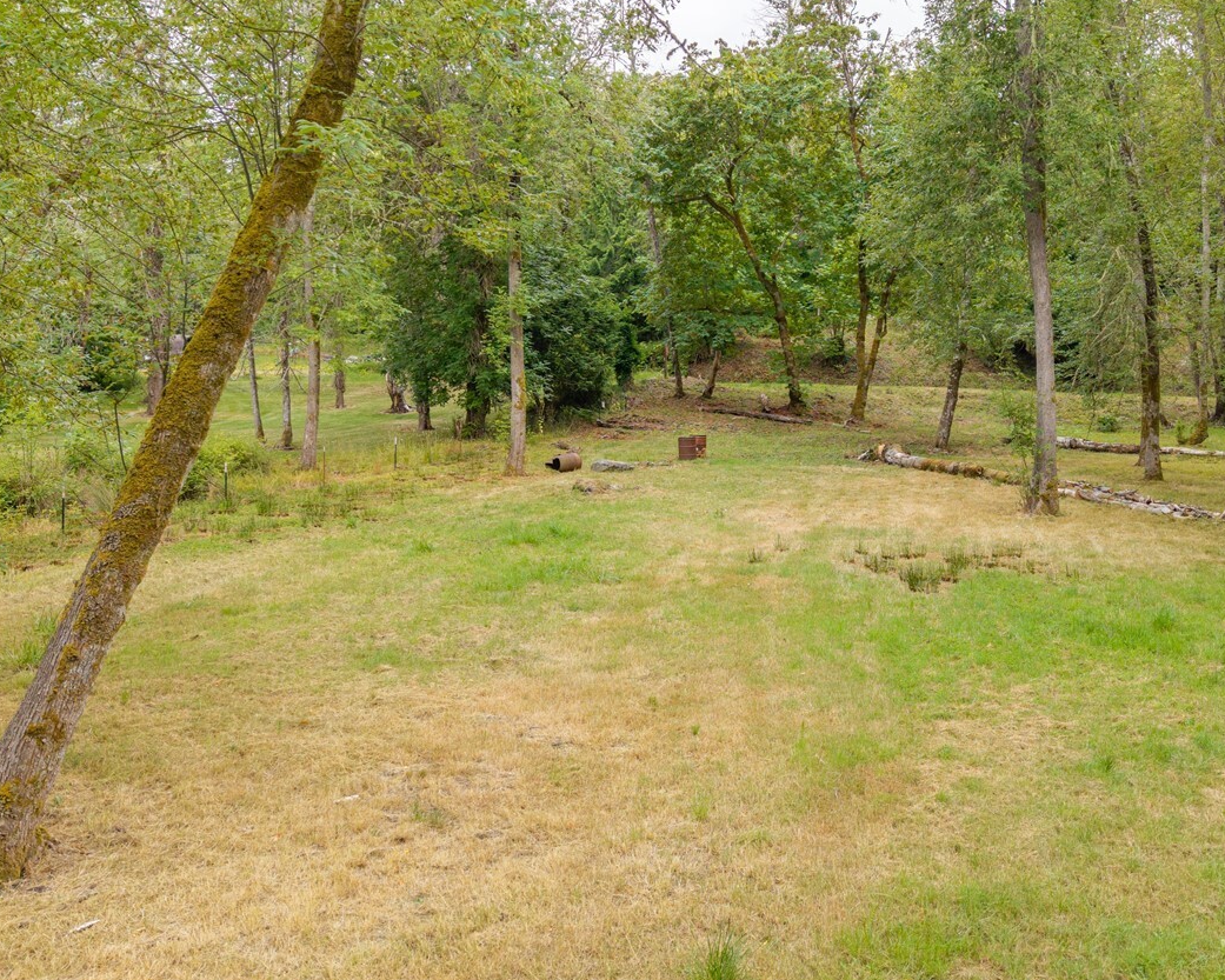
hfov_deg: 49.8
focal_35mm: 36
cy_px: 424
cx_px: 766
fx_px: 1305
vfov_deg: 41.1
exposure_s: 1/3000
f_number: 1.8
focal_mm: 8.67
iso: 200
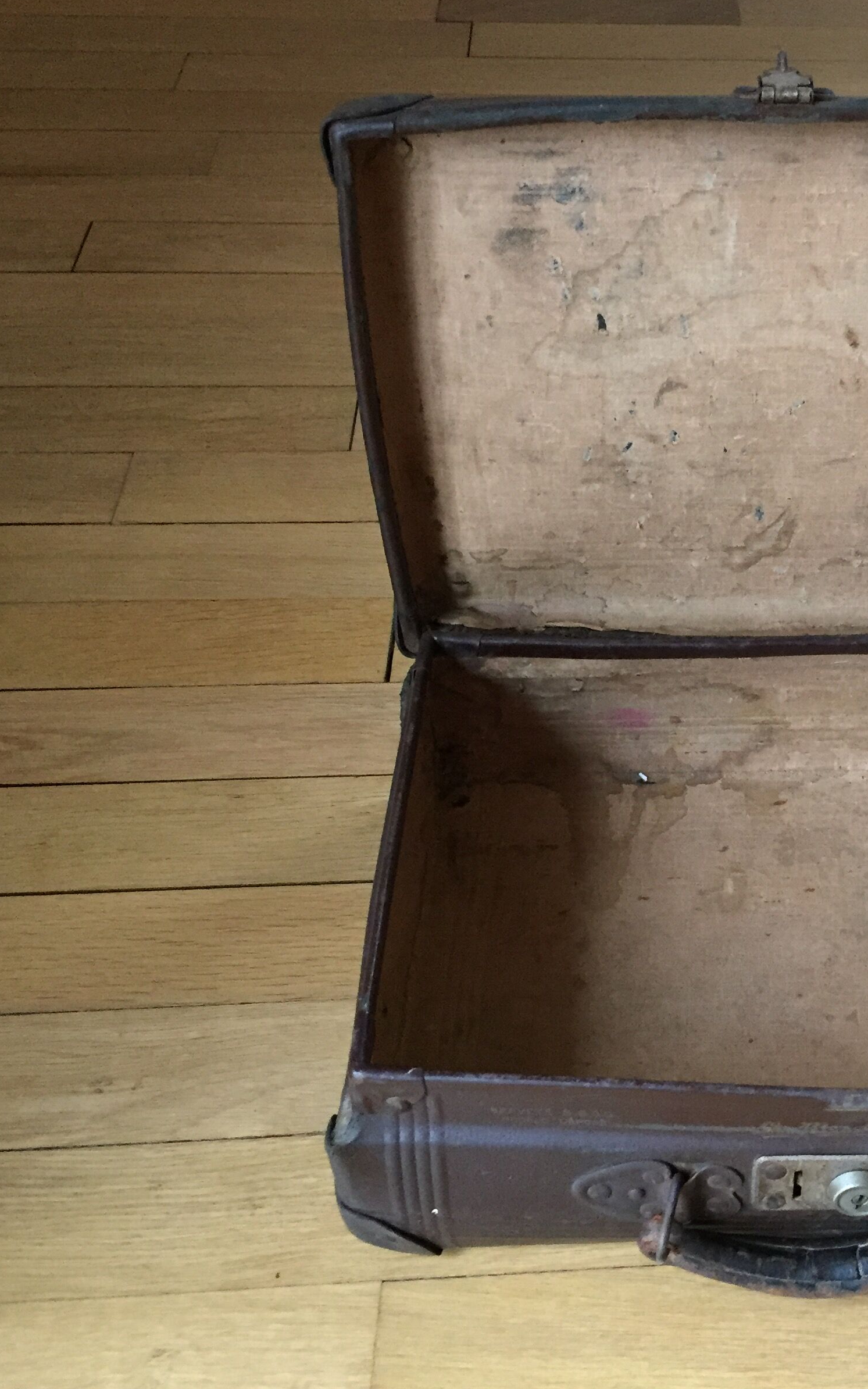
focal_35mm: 42
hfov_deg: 29.2
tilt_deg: -45.4
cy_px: 679
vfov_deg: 47.2
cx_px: 797
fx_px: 1590
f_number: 2.2
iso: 250
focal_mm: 4.15
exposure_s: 1/20
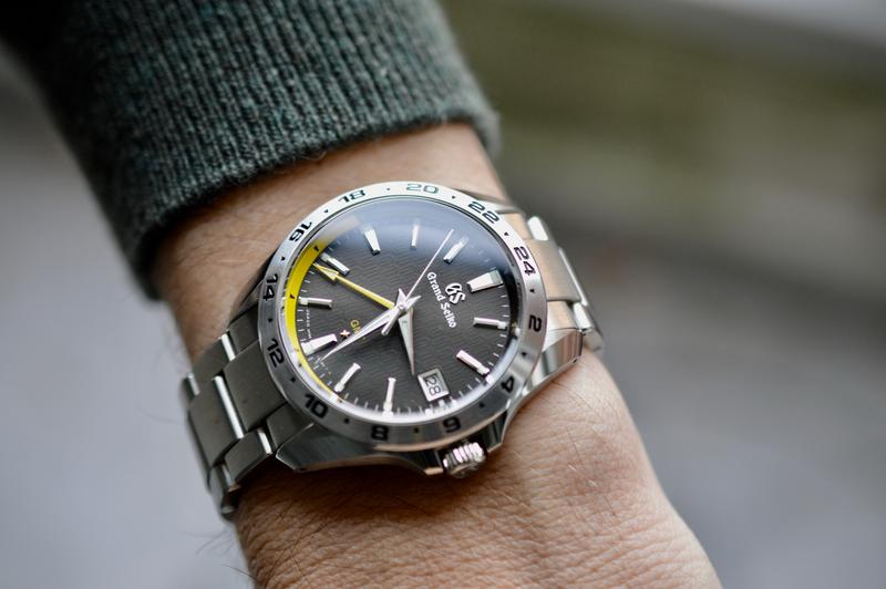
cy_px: 294
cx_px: 443
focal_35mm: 60
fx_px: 1475
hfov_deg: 33.4
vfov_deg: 22.6
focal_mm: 40
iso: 400
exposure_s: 1/60
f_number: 3.5
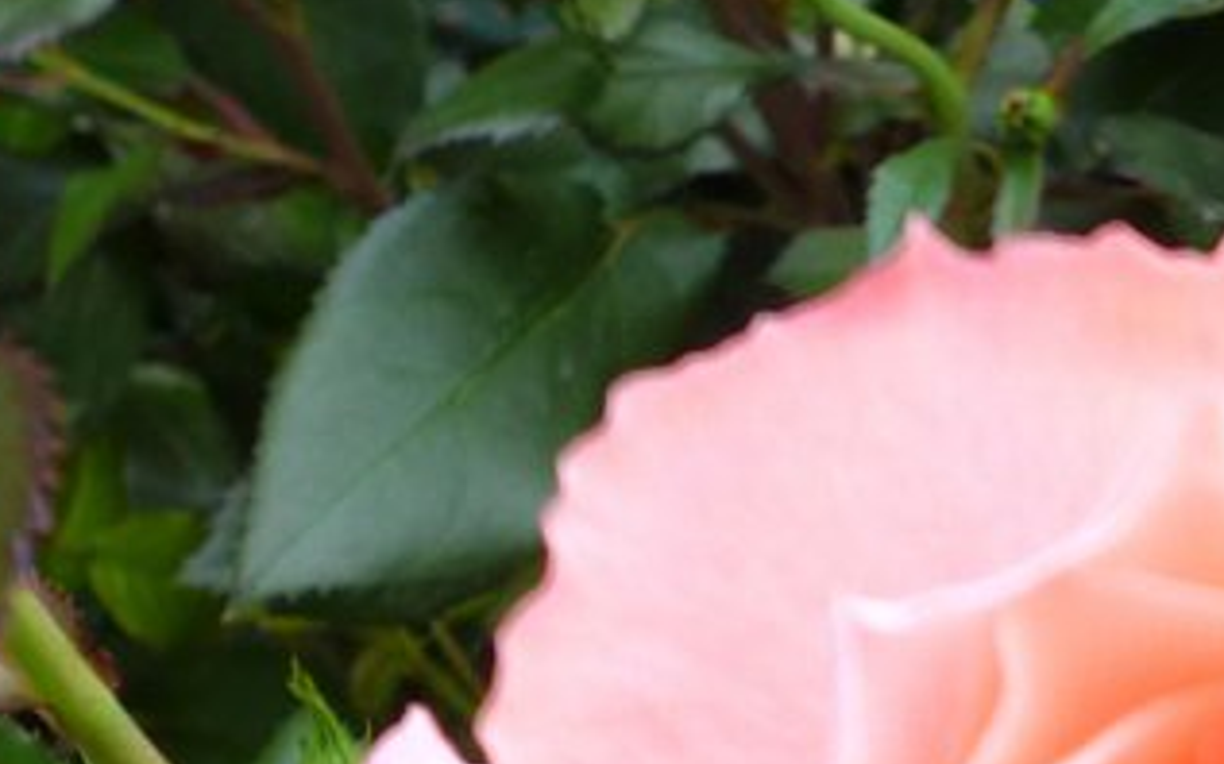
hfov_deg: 14.3
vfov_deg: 8.9
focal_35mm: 144
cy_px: 1146
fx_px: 4803
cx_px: 1239
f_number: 4.1
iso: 80
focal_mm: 7.3
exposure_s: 1/40
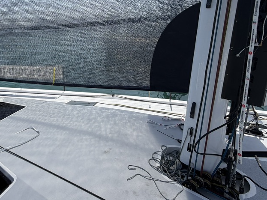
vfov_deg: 56.2
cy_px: 52
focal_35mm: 23
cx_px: 84
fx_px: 177
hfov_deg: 71.2
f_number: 2.2
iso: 20
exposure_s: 1/914
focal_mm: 2.22
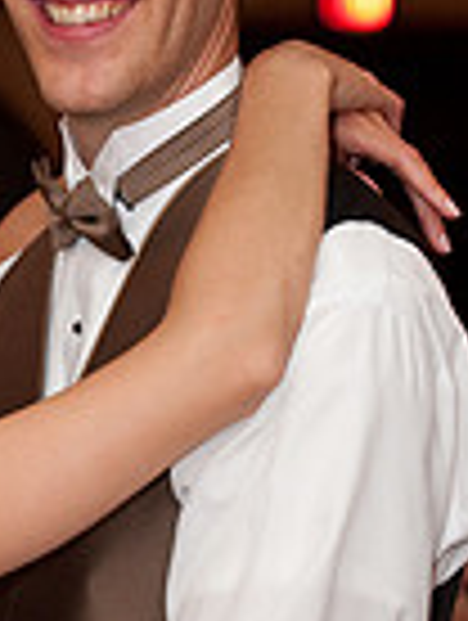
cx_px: -25
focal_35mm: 281
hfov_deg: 5.3
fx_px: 5050
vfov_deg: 7.0
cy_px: 392
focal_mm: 90
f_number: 4
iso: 1600
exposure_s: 1/60
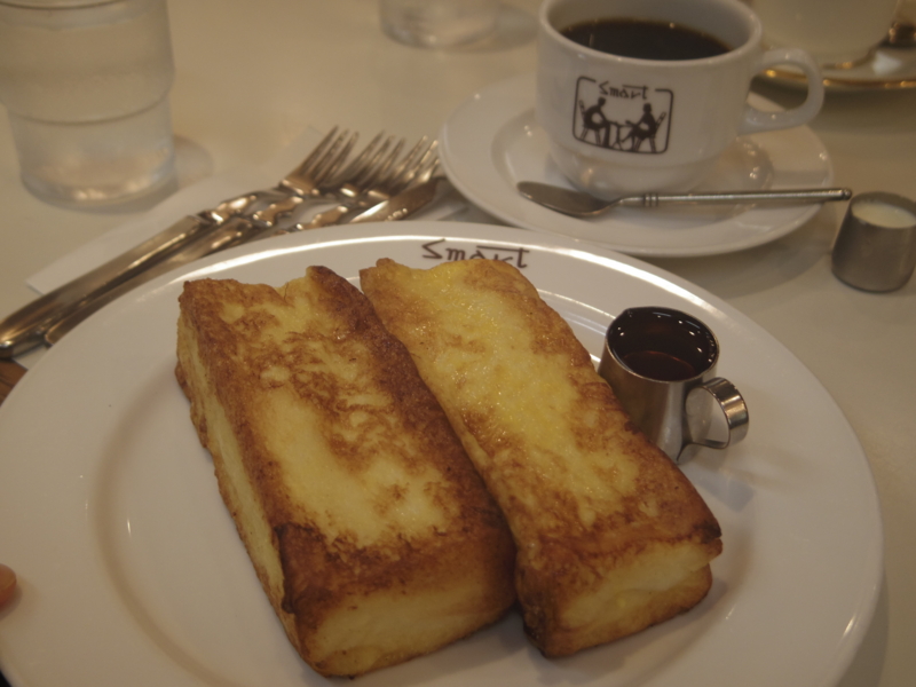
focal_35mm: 47
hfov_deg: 40.4
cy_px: 344
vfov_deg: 30.9
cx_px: 458
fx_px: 1244
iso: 125
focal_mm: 8.5
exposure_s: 1/100
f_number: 1.9
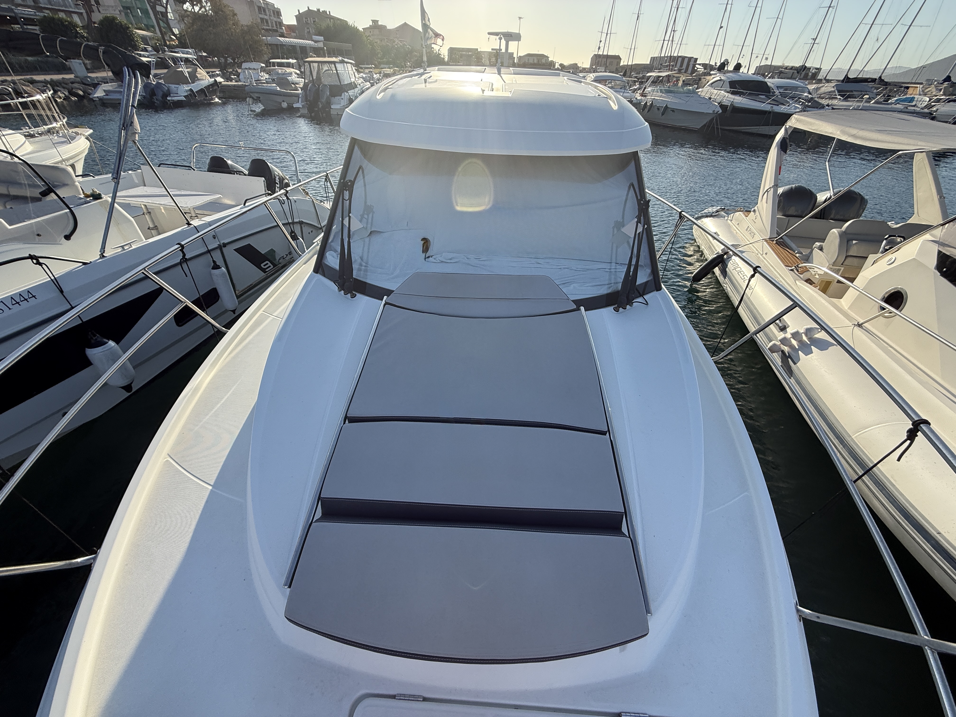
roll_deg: -3.3
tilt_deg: -37.3
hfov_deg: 102.1
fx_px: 387
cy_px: 358
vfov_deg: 85.7
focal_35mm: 14
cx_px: 478
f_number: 2.2
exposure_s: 1/876
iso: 50
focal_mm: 2.22
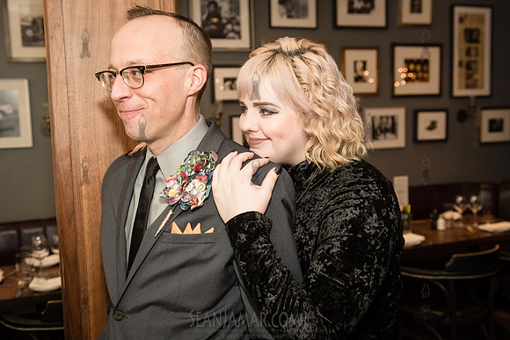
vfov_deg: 33.4
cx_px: 255
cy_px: 170
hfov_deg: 48.4
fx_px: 567
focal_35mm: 40
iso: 800
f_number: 4.5
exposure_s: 1/60
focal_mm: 40
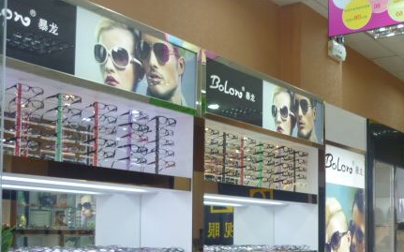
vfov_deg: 24.3
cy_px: 215
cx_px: 291
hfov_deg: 38.1
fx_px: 572
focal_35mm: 52
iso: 80
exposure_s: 1/30
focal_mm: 5.5
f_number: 2.8
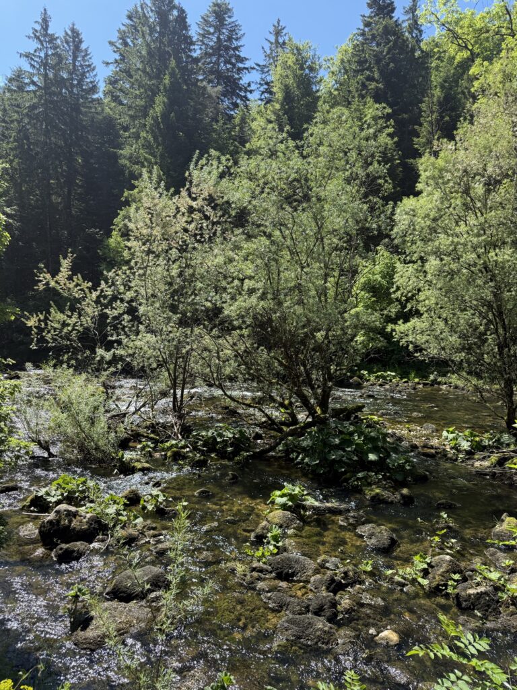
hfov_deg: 56.8
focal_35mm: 24
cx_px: 258
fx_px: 478
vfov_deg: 71.6
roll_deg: -2.0
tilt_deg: -0.6
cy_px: 345
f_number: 1.78
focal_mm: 6.76
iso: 100
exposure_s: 1/1855
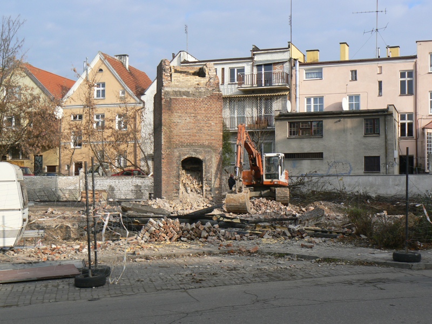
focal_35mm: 52
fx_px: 649
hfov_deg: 36.8
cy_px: 162
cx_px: 216
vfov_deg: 28.0
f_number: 5.6
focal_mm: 8.7
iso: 80
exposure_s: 1/400
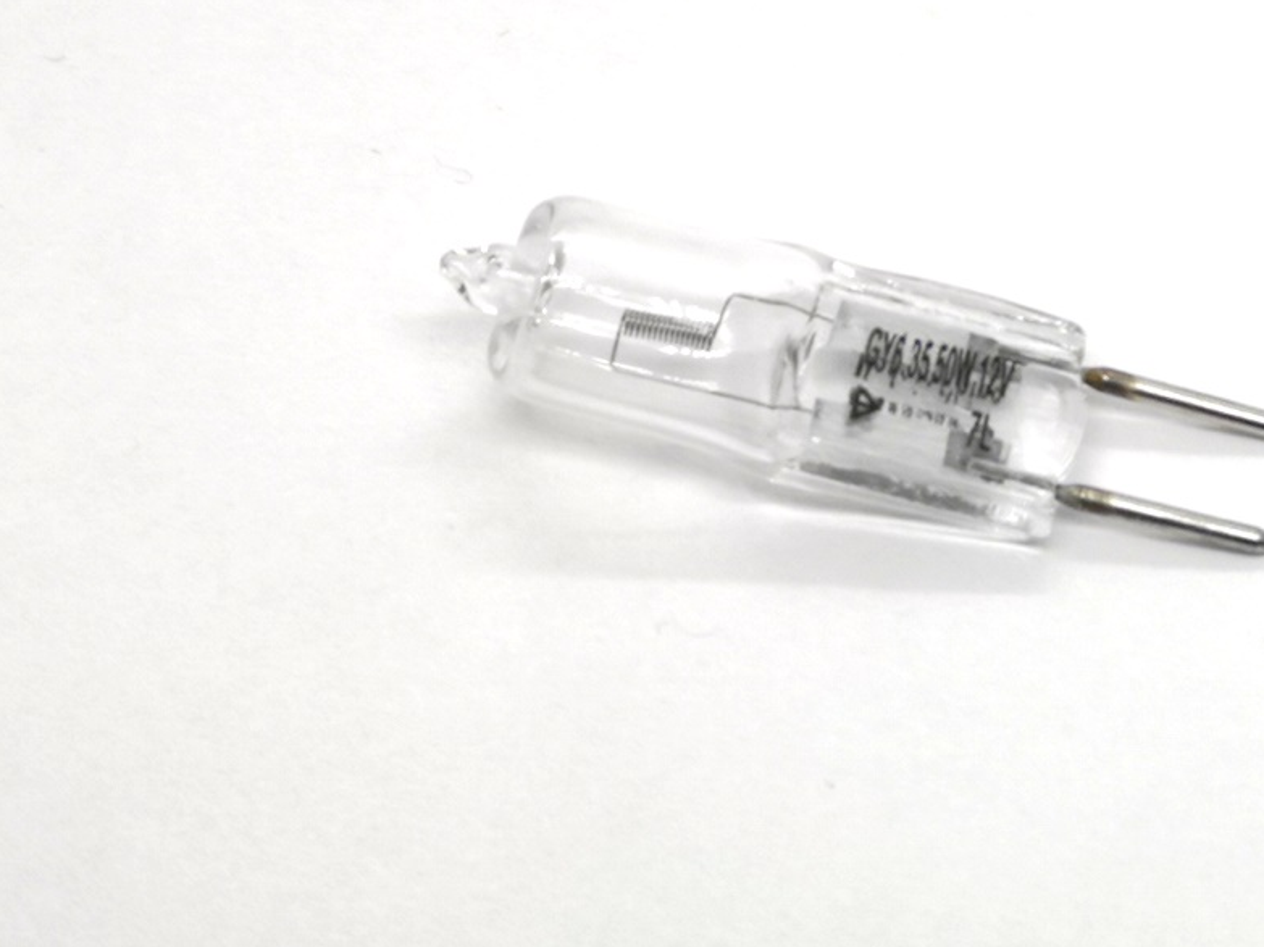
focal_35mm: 85
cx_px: 793
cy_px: 407
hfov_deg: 23.0
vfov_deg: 17.4
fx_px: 3103
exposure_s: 1/128
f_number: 1.8
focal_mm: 3.95
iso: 50
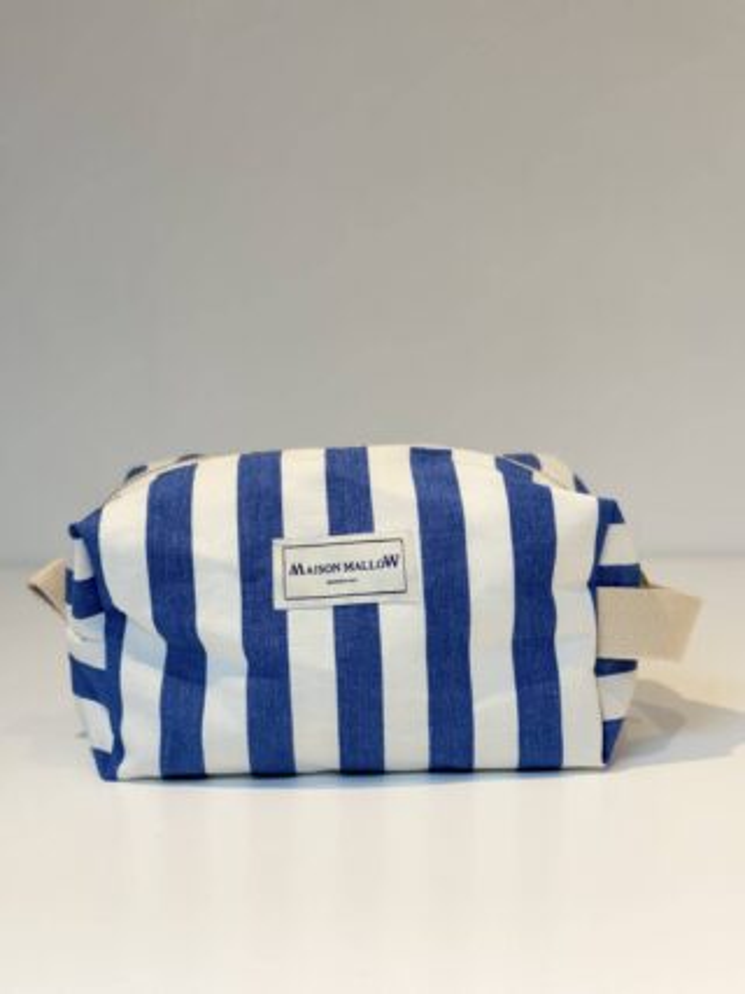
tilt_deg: -7.9
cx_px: 372
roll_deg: +0.0
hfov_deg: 30.3
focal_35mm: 48
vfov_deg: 39.7
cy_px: 497
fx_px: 1378
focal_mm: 6.76
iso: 80
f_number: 1.78
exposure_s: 1/100
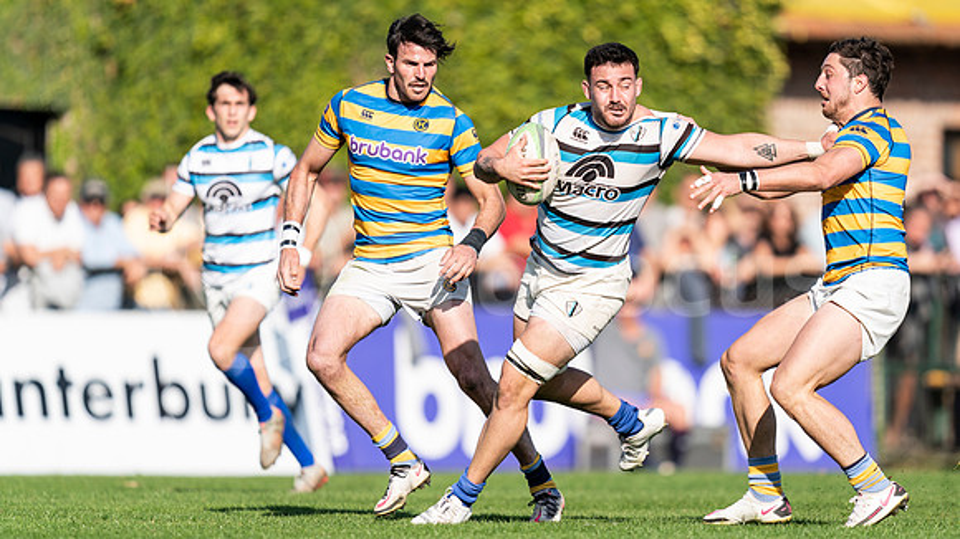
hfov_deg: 4.0
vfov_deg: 2.3
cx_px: 563
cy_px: 269
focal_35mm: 538
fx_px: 13690
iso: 100
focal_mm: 400
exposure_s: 1/1250
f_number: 2.8
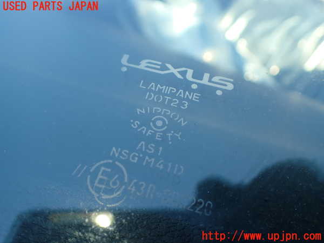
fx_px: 281
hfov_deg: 60.0
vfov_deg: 46.8
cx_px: 162
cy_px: 122
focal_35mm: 30
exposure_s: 1/160
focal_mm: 5.4
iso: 100
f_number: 2.3
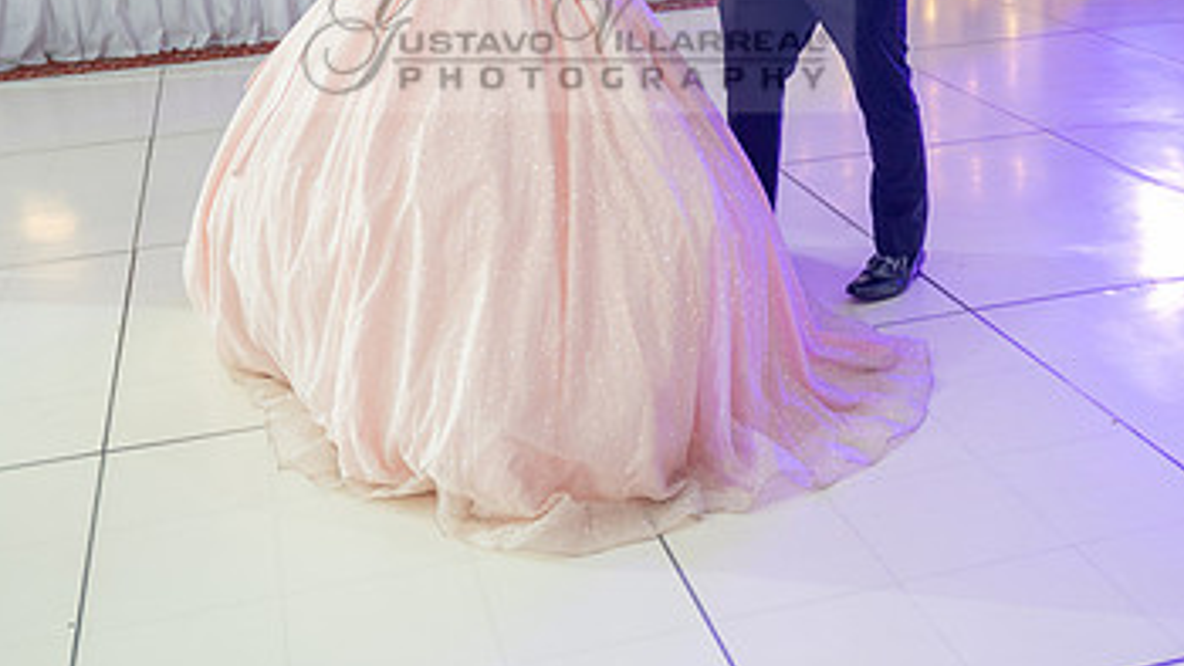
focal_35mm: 47
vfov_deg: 24.6
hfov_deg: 43.7
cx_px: 627
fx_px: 1476
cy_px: 51
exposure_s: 1/100
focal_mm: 24
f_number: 2.8
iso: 400
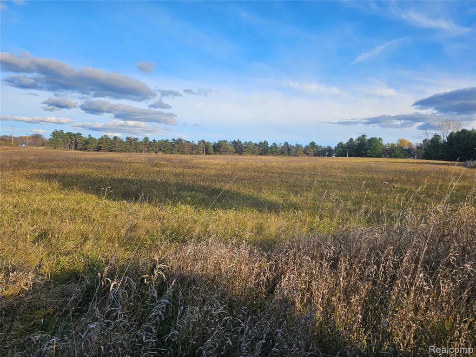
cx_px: 238
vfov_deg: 58.9
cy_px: 178
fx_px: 316
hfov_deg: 73.9
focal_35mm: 23
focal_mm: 6.3
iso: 10
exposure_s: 1/481
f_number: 1.7
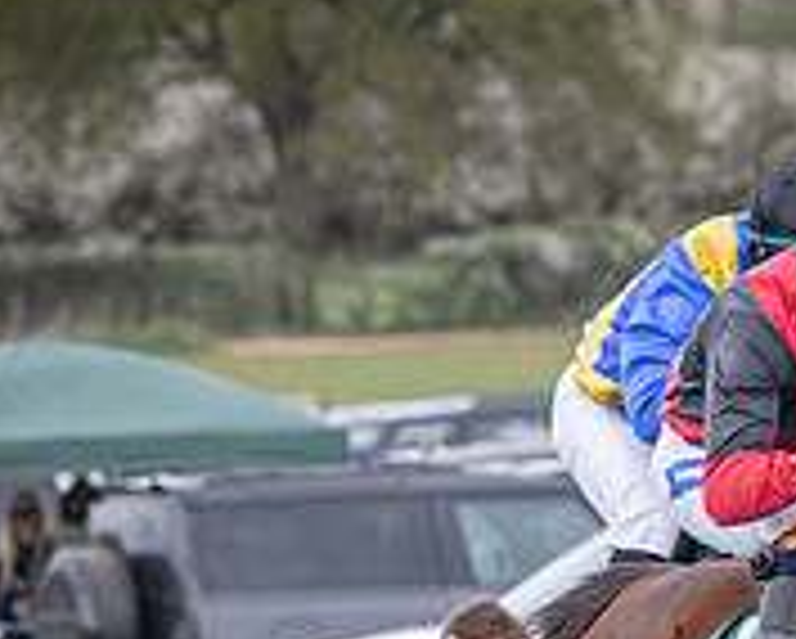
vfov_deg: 1.6
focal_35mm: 990
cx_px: 1094
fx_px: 23349
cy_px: 745
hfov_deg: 2.0
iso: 800
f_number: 5
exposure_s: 1/1600
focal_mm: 180
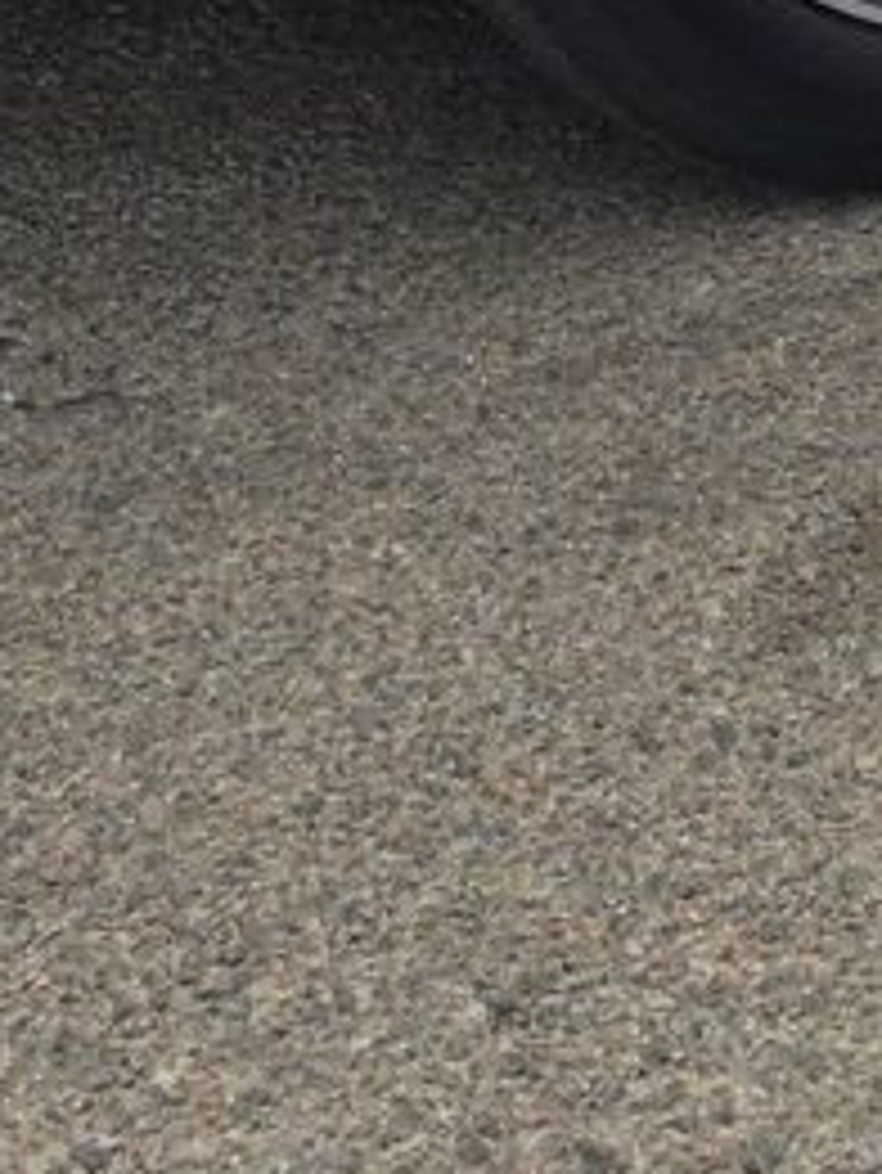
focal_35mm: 141
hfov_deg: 10.1
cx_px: 1467
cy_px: -1349
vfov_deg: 12.1
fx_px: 4786
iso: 63
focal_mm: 6.5
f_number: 1.4
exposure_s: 1/6572
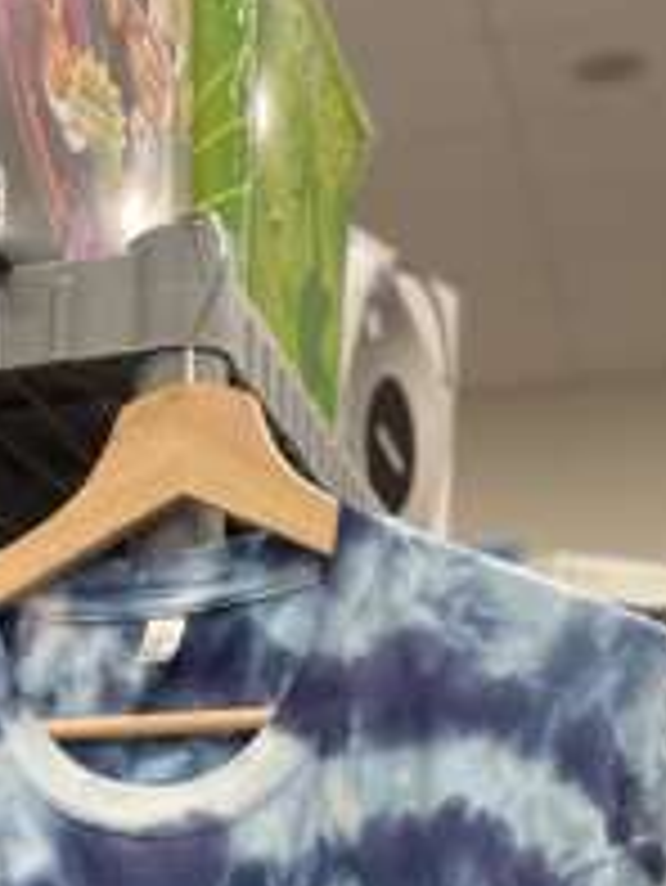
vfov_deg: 23.4
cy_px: 1203
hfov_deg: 19.7
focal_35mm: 72
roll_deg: -1.0
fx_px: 1845
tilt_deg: -6.3
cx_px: -36
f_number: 1.6
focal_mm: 4.2
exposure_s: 1/60
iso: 250
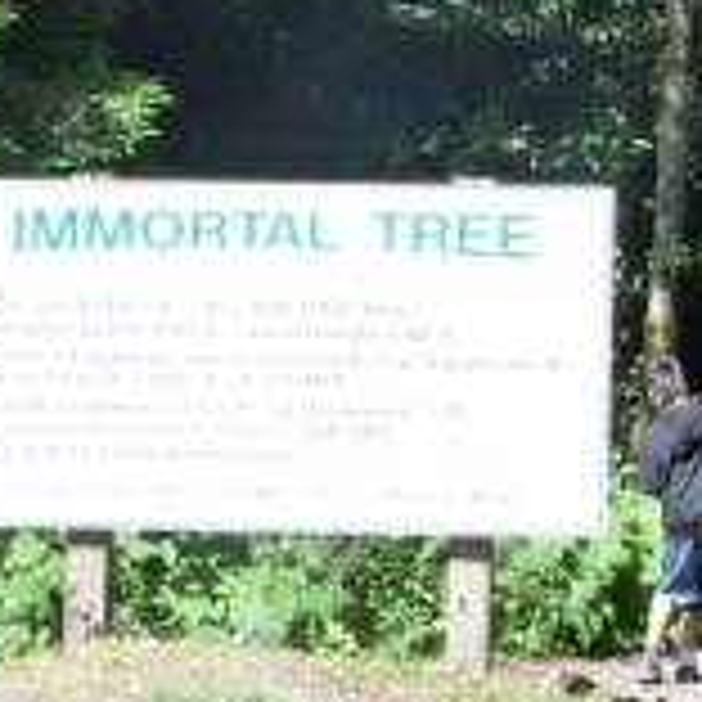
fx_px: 3373
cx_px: 1030
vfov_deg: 11.7
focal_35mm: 147
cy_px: -45
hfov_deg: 11.4
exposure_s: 1/160
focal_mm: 9
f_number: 4
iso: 125
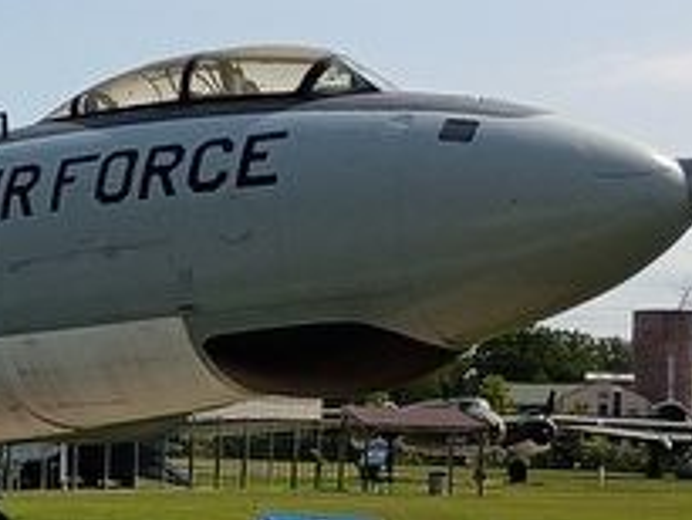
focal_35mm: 113
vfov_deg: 13.0
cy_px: 456
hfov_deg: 15.7
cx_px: -402
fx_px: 2260
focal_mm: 4.27
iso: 104
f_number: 1.8
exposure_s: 1/1866
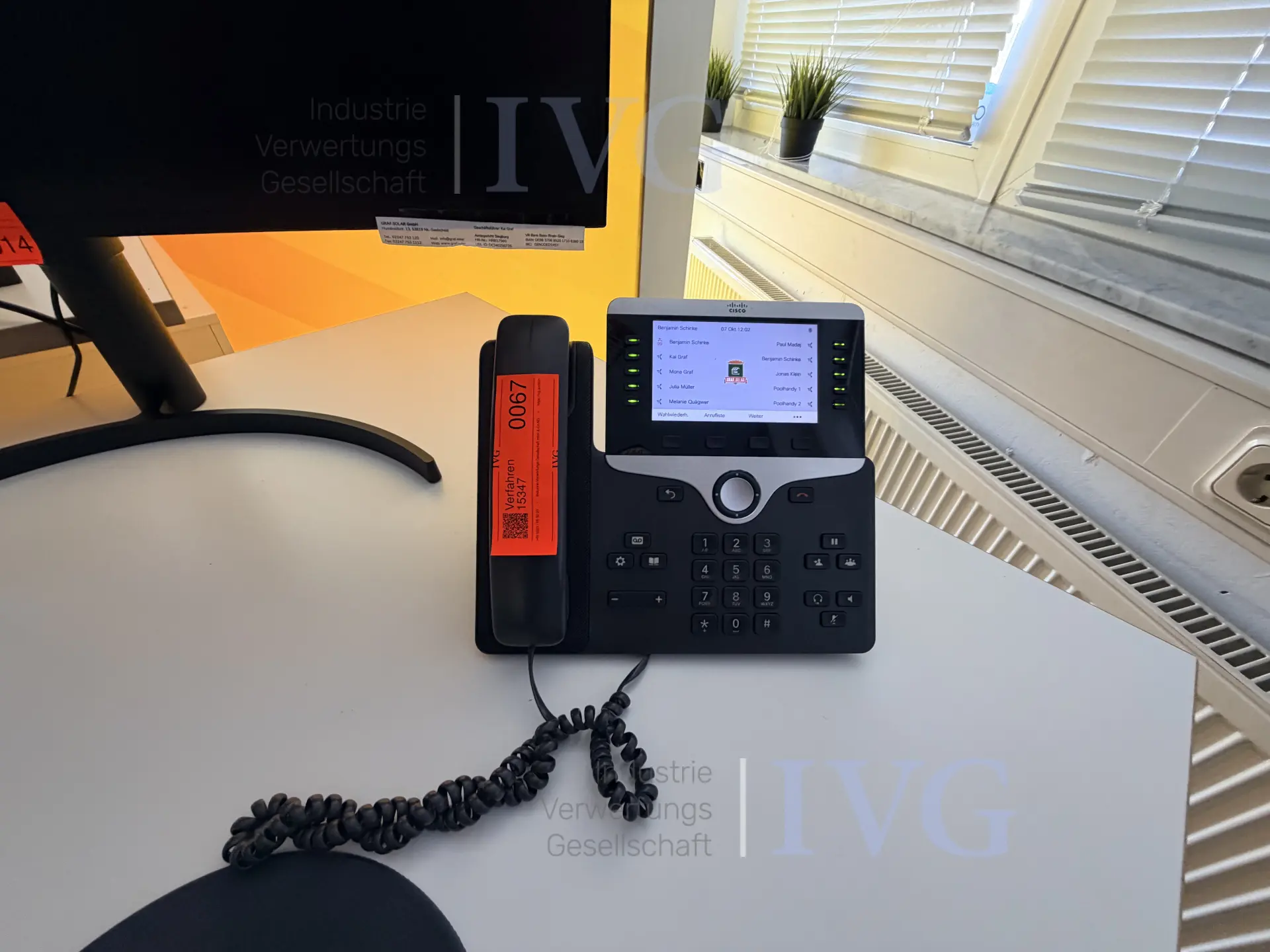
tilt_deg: -40.8
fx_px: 514
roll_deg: -2.2
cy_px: 476
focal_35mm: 14
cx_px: 635
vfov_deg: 85.7
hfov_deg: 102.1
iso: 200
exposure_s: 1/100
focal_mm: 2.22
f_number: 2.2
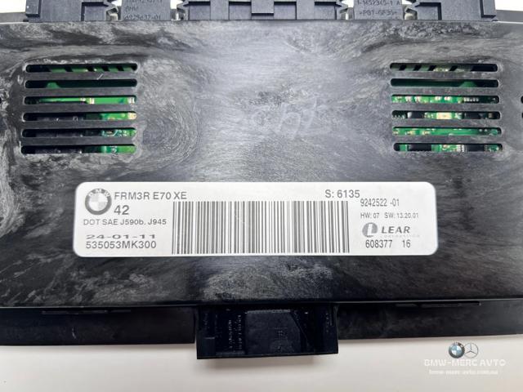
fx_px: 393
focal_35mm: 26
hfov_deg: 67.3
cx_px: 262
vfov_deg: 53.1
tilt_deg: -82.8
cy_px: 196
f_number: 1.5
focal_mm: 5.7
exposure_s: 1/105
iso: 32
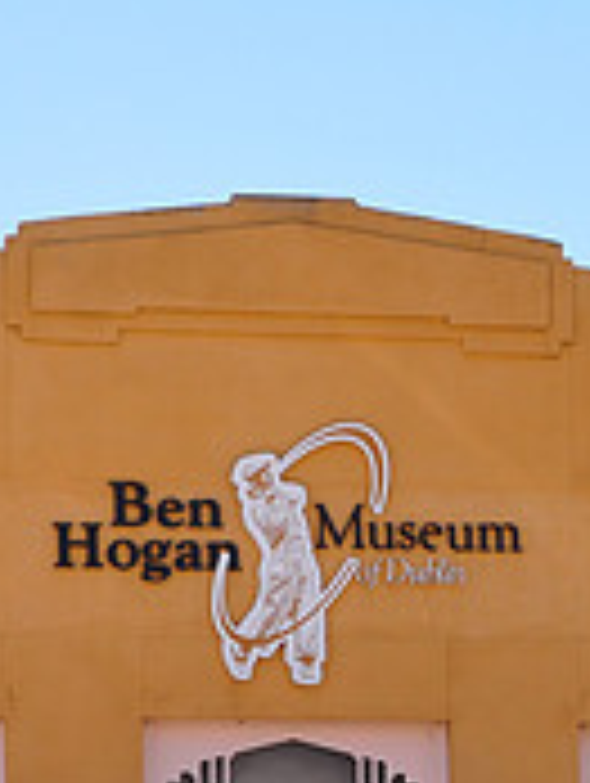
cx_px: 392
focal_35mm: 168
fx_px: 3799
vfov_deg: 11.6
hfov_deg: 8.9
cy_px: 830
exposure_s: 1/160
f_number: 11
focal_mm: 35
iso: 200
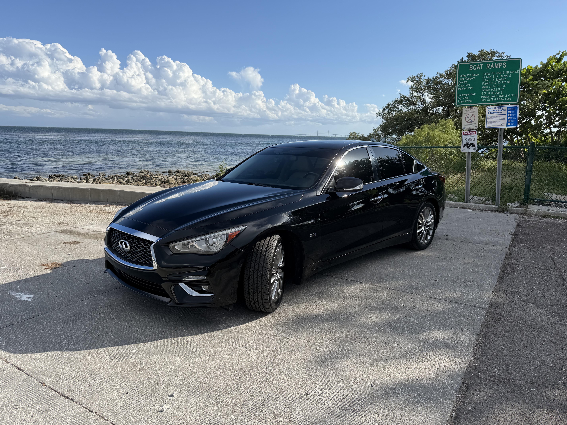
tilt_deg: -11.5
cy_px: 212
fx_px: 393
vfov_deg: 56.8
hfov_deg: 71.6
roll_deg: -0.4
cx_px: 284
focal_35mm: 24
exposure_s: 1/4673
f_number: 1.78
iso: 80
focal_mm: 6.76
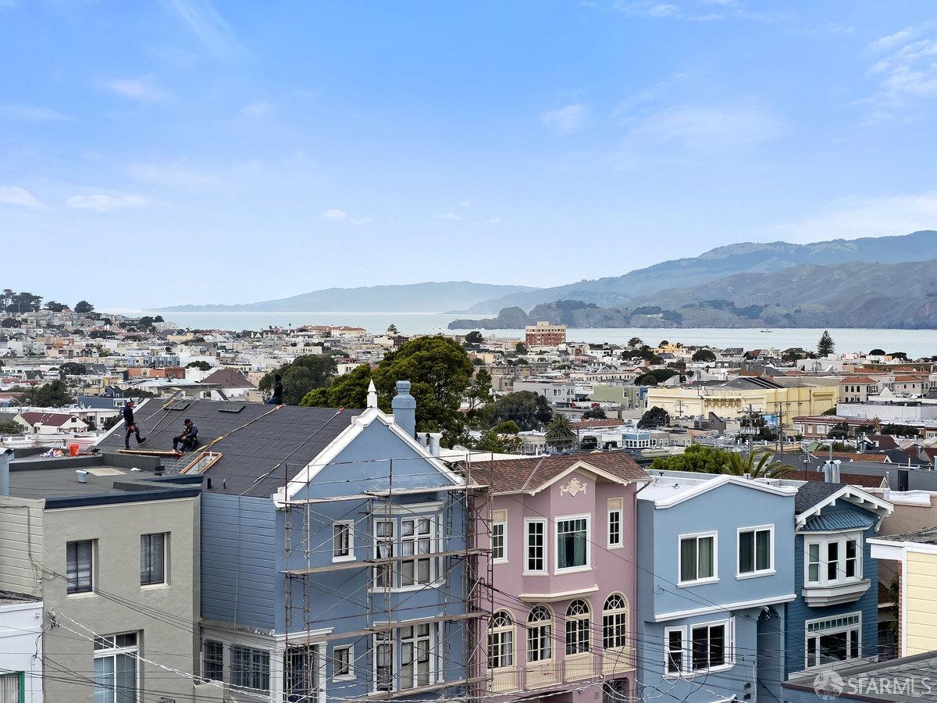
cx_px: 468
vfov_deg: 19.1
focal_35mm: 77
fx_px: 2084
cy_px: 352
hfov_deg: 25.3
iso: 32
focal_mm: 9
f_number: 2.8
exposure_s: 1/340
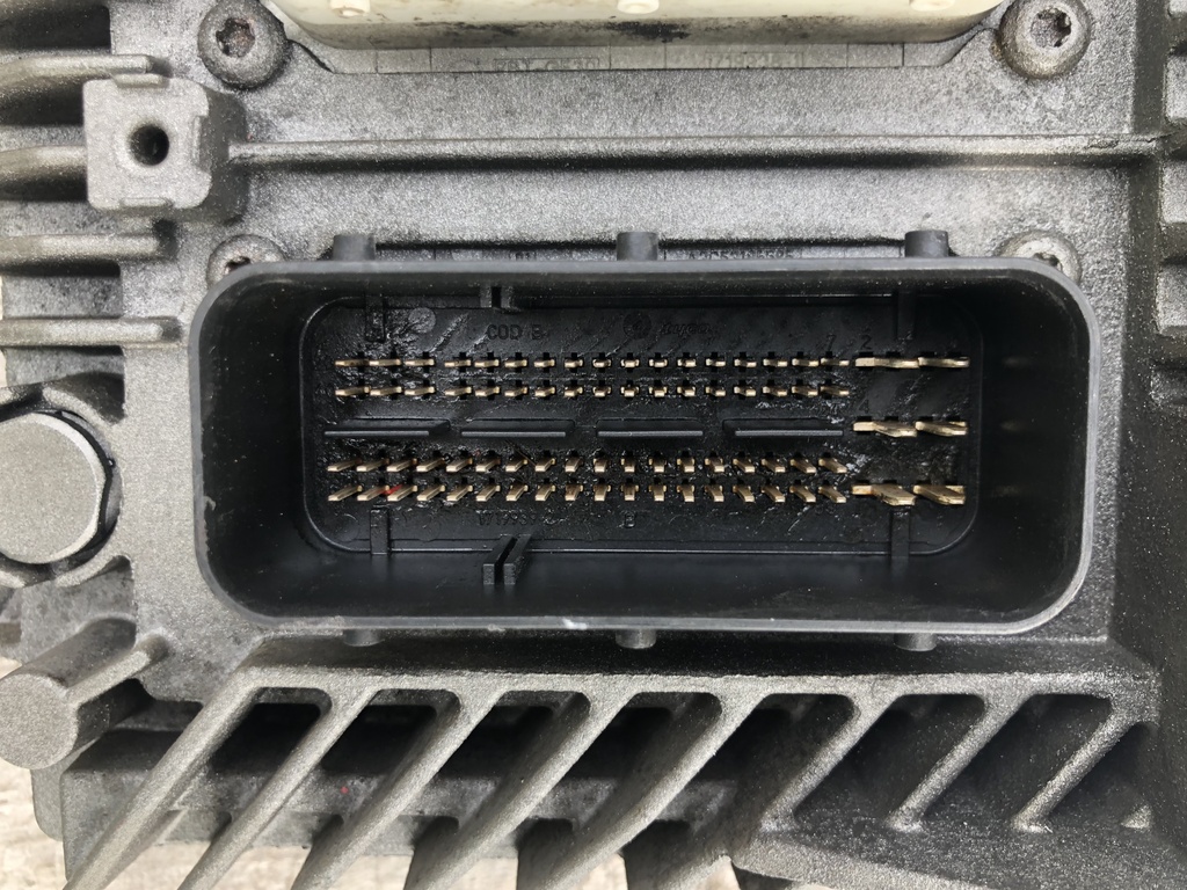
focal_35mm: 28
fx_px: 960
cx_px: 594
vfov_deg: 49.7
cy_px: 445
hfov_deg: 63.4
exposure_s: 1/120
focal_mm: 4
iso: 40
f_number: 1.8
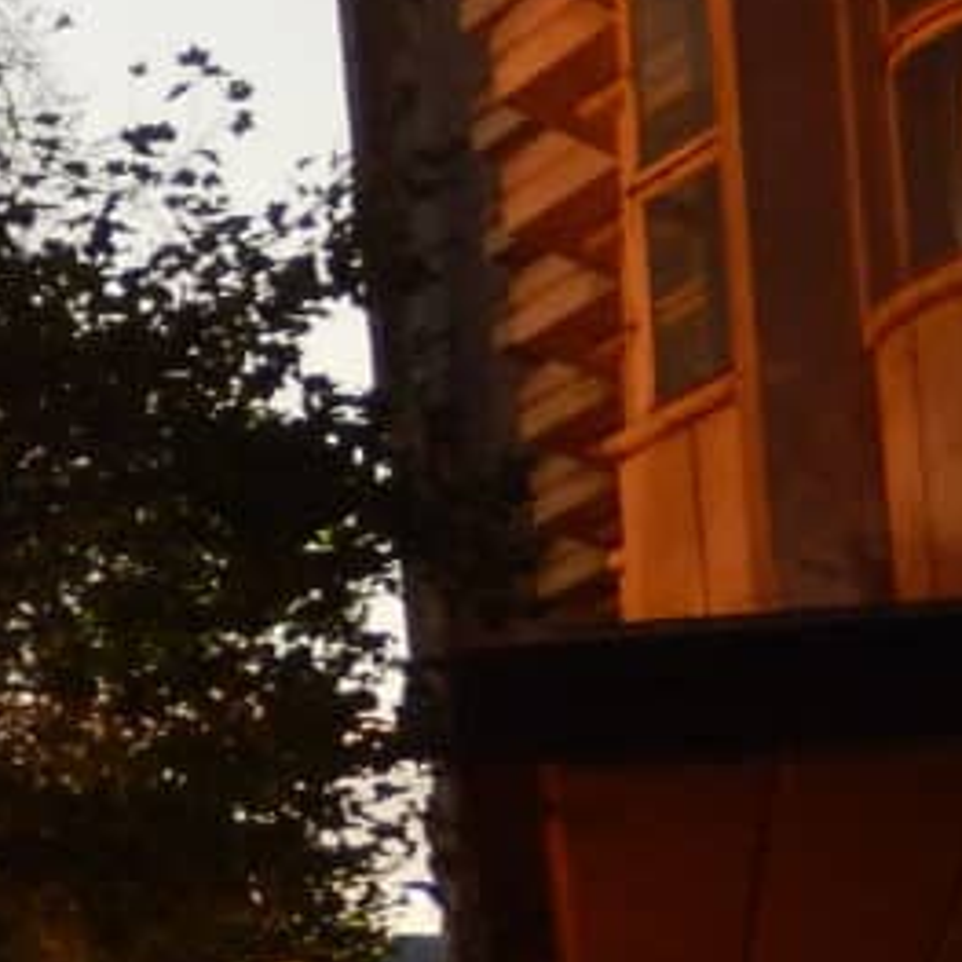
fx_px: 6666
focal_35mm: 212
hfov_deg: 7.8
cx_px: -1189
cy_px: 501
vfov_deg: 8.3
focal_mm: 7.3
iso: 250
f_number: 4.2
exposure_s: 1/30
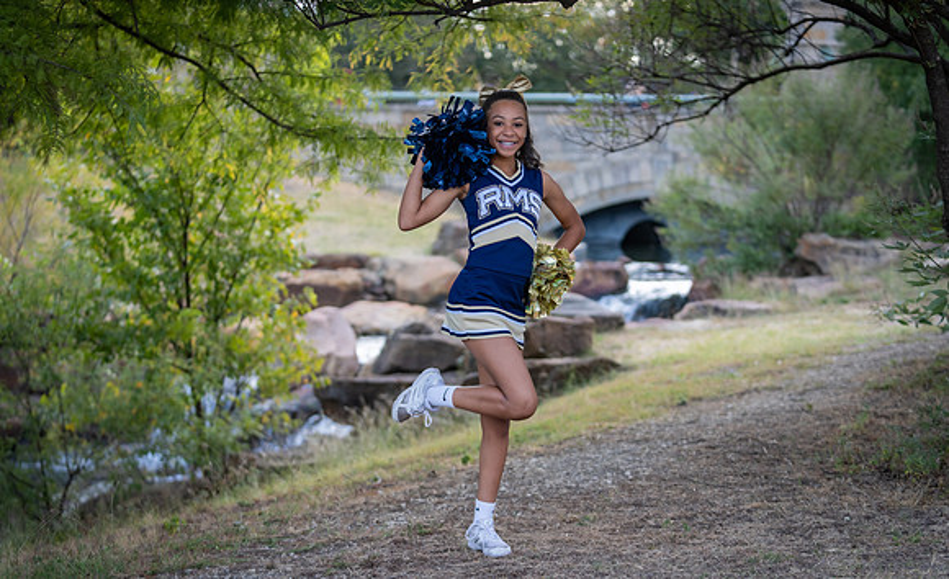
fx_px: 1875
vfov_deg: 17.6
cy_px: 317
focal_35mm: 73
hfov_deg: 28.4
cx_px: 476
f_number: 2.8
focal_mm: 71
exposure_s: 1/320
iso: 250
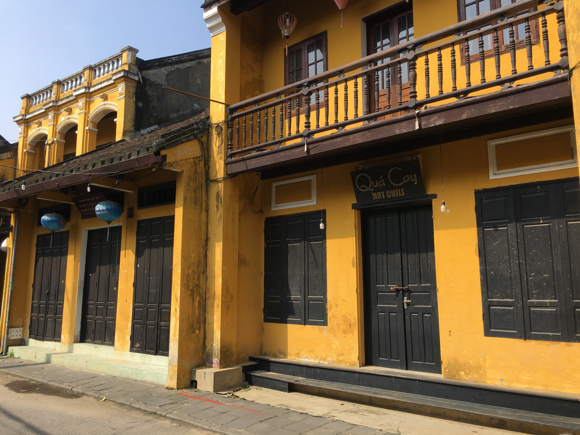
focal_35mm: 29
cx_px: 290
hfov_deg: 61.7
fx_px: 486
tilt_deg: +10.7
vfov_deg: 48.2
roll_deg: +0.6
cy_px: 218
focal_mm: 4.15
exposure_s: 1/1026
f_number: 2.2
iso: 25
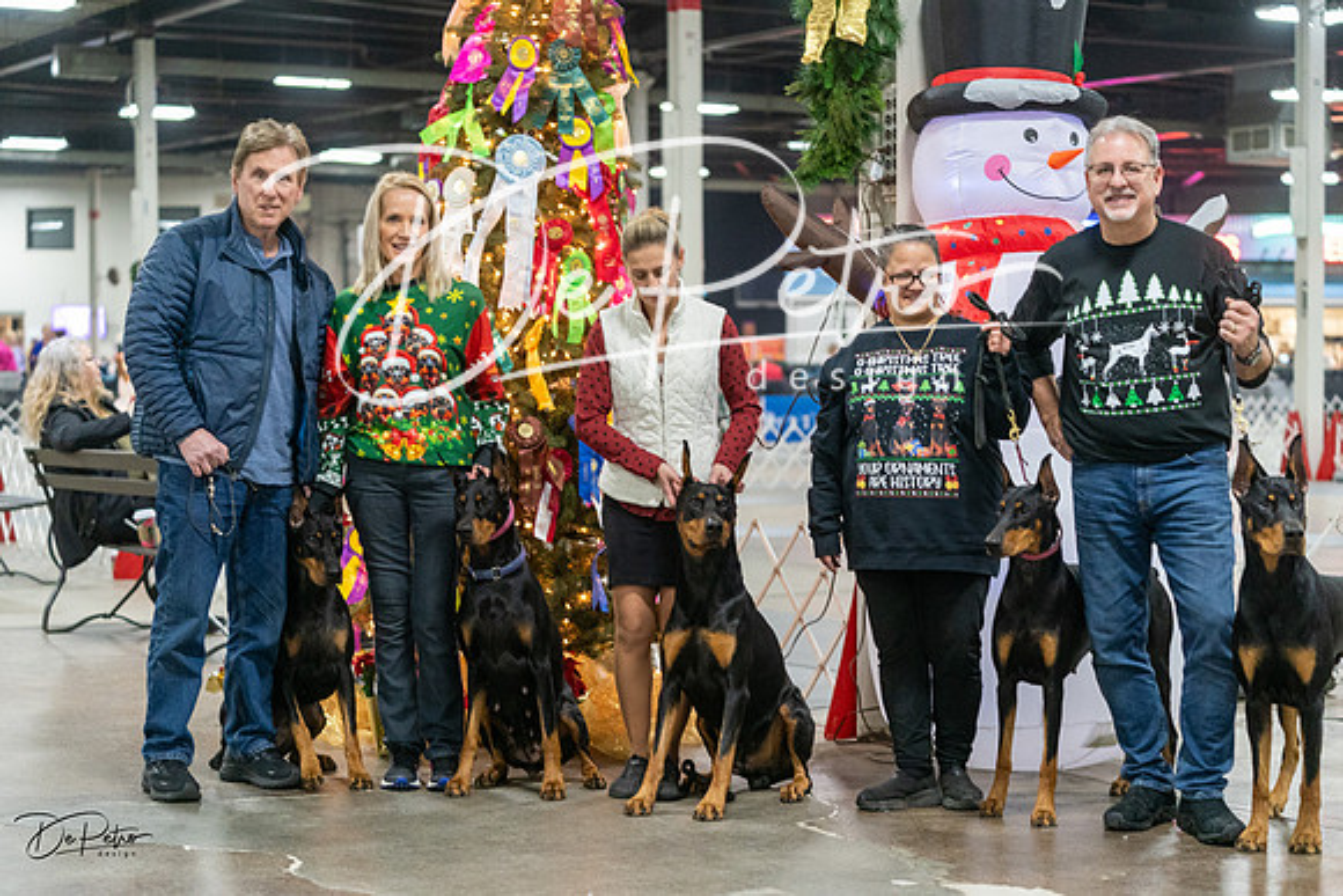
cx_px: 672
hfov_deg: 28.8
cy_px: 448
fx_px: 2612
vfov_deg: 19.5
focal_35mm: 70
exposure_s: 1/160
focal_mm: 70
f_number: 2.8
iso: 4000
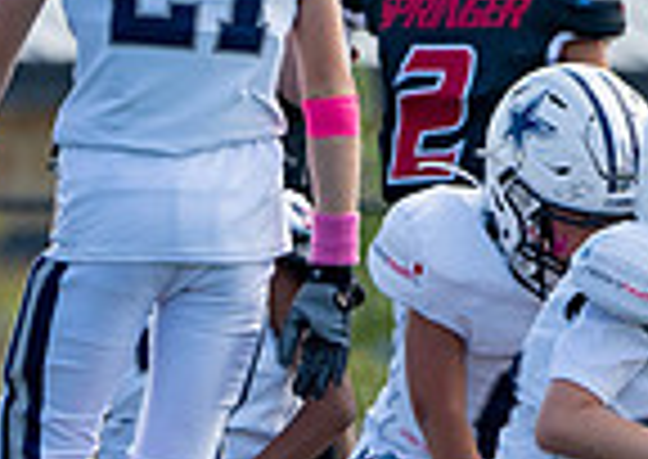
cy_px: 324
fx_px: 18958
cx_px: 1022
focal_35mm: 1033
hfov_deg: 2.0
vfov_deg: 1.4
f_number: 5.6
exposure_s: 1/1250
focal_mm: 244
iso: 500
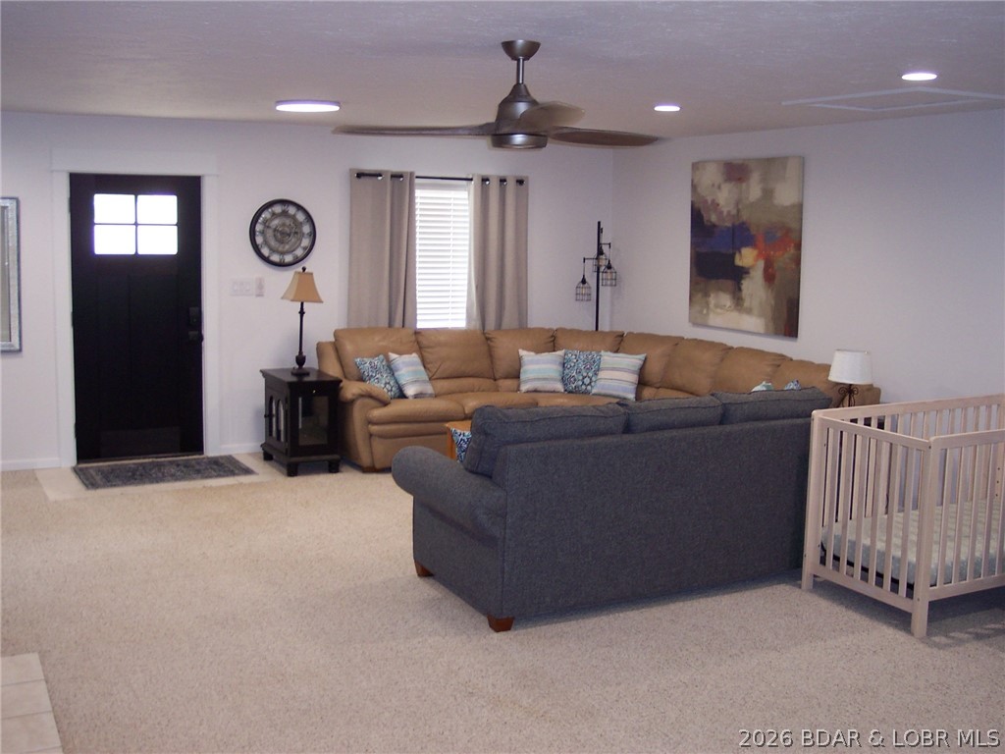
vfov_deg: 37.7
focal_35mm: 38
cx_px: 502
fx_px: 1103
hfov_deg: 49.0
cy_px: 377
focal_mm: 8
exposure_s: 1/30
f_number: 2.8
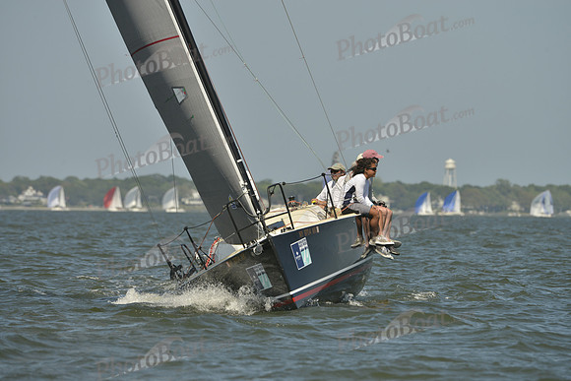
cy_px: 190
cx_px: 286
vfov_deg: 3.4
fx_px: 6346
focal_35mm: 400
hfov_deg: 5.2
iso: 280
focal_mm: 400
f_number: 8
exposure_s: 1/1250
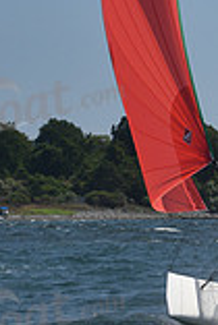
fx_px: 2347
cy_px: -14
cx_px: 234
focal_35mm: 259
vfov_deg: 7.9
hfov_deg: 5.3
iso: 250
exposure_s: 1/1250
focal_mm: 70
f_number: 5.6
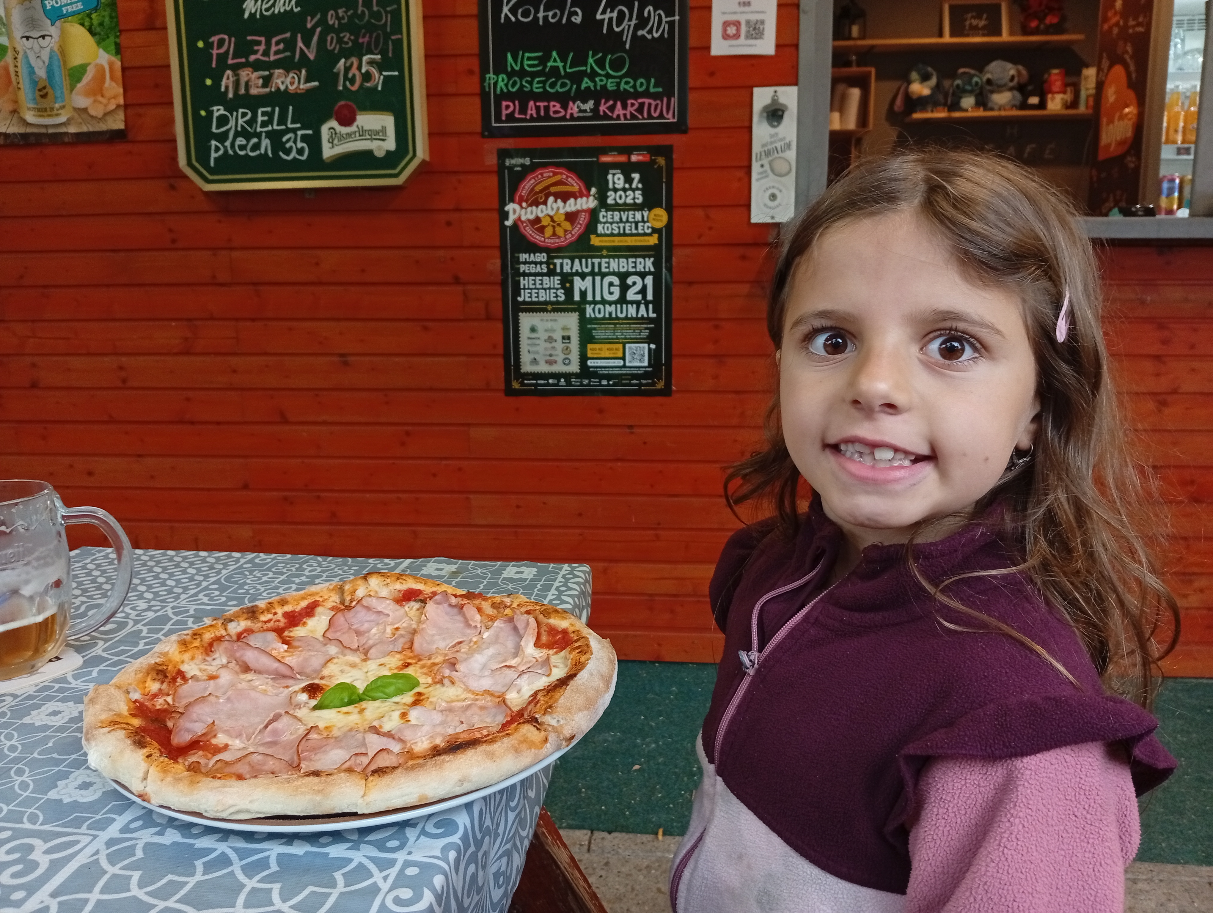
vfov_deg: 51.5
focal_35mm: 27
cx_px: 606
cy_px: 456
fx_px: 947
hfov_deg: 65.2
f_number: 1.8
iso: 493
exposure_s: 1/33.3
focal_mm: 3.98
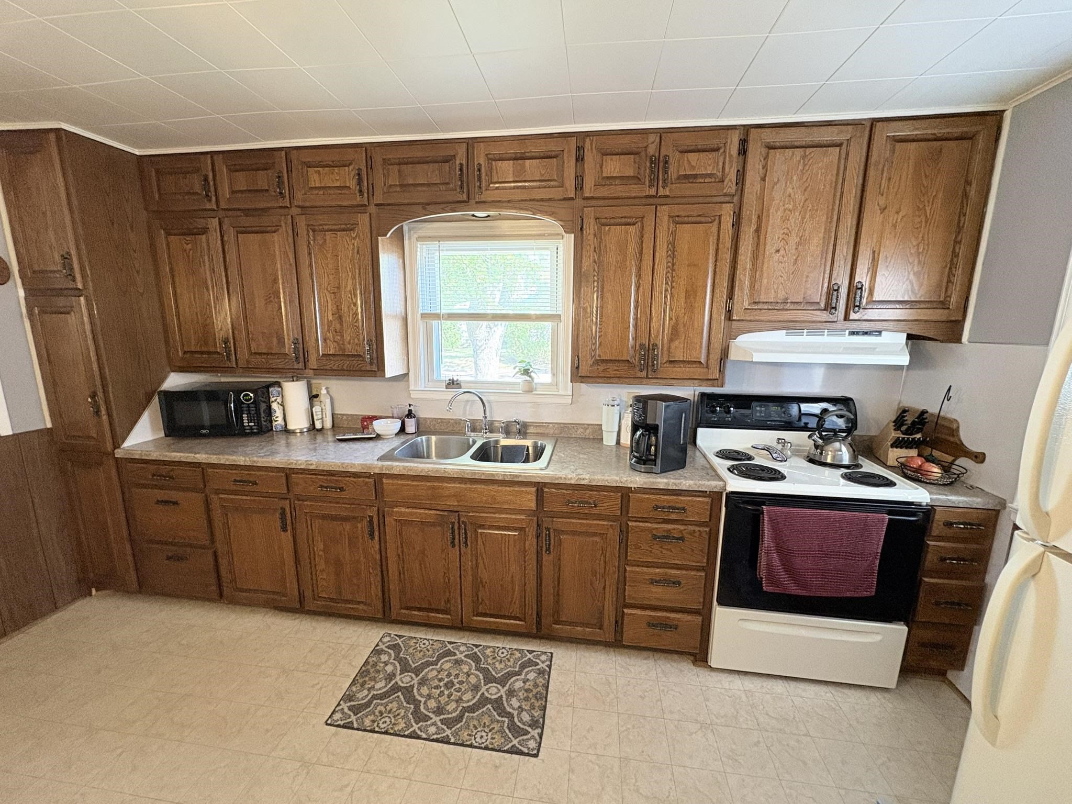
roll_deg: -0.1
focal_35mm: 14
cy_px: 402
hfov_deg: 102.1
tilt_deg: -10.0
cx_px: 536
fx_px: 434
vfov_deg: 85.7
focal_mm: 2.22
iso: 320
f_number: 2.2
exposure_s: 1/60
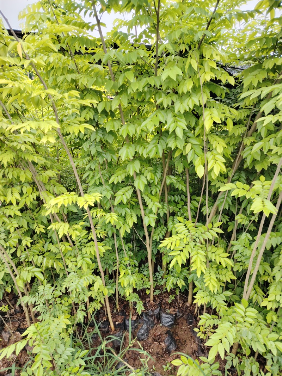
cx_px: 141
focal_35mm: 24
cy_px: 188
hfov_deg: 56.8
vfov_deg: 71.6
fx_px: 261
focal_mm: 5.25
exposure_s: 1/400
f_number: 1.75
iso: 3094
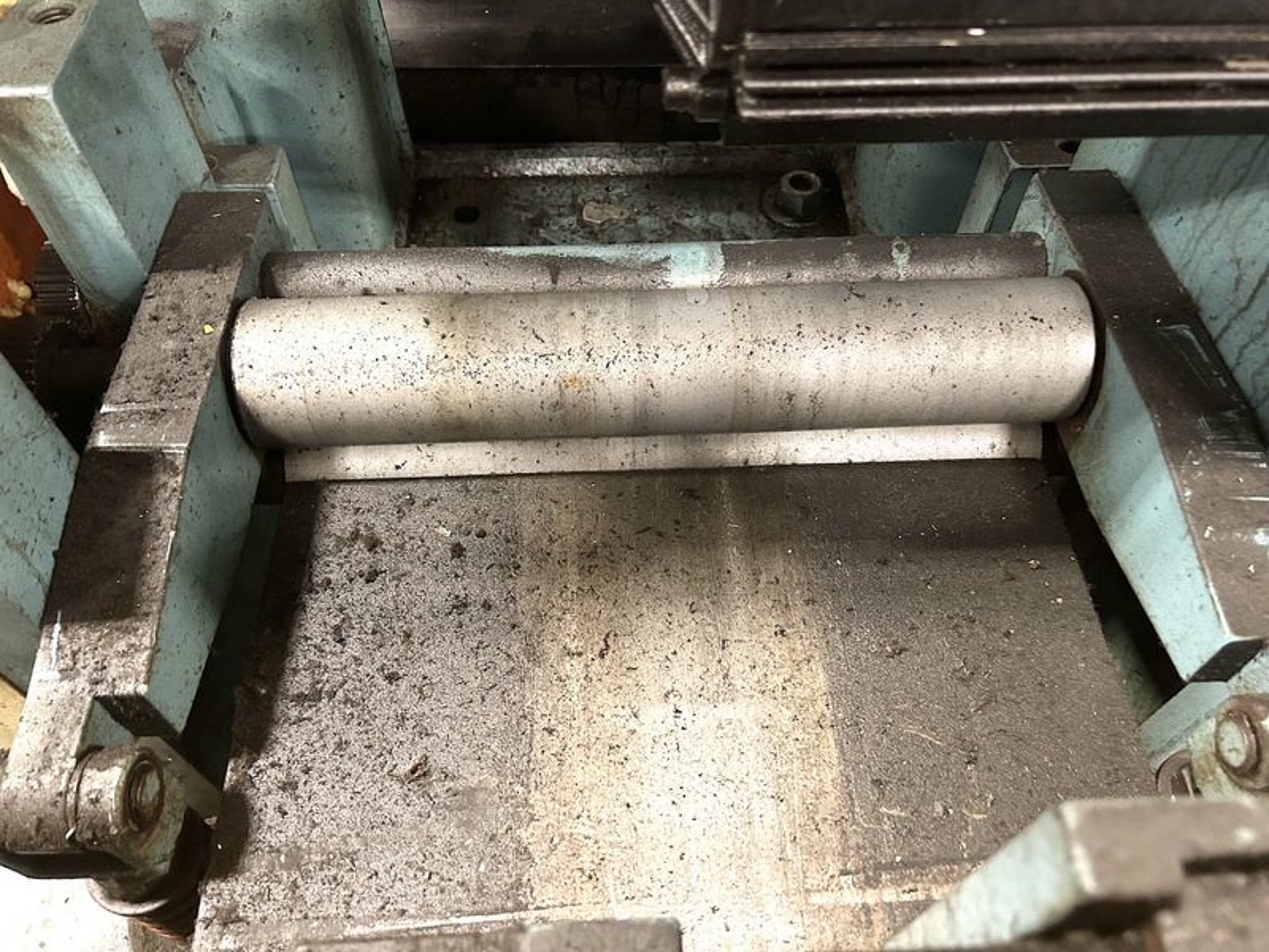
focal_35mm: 26
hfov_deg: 67.3
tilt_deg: -54.7
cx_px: 634
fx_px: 953
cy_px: 476
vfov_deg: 53.1
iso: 640
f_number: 1.5
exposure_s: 1/30
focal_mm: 5.7
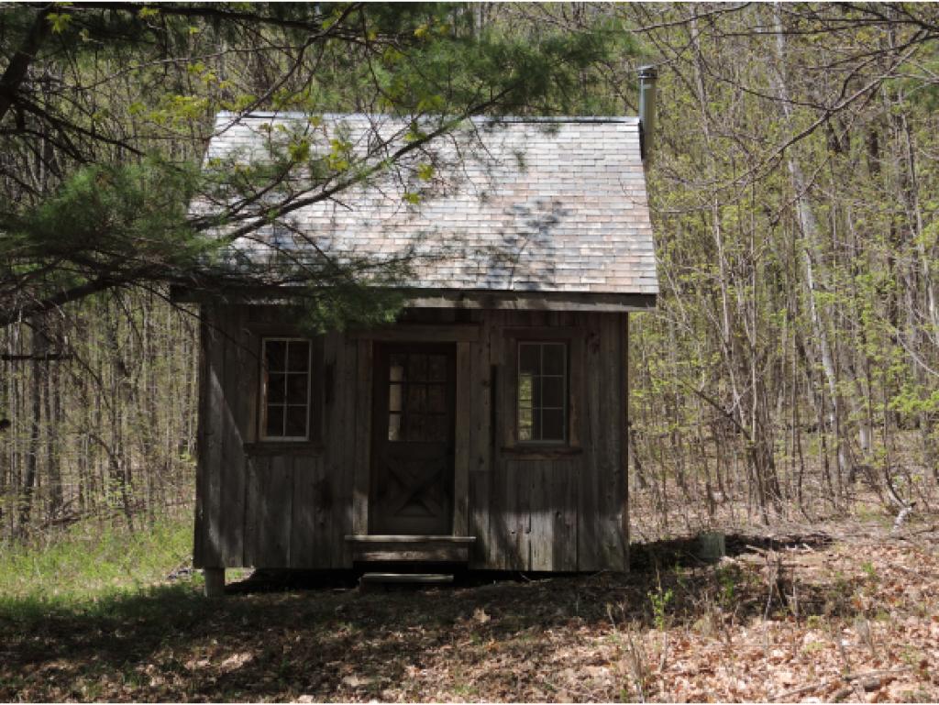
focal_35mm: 50
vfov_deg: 29.1
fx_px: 1357
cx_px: 470
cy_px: 352
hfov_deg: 38.2
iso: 80
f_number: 2.8
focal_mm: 11
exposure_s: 1/640
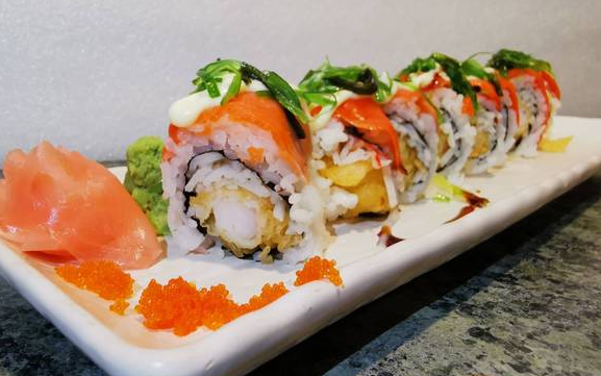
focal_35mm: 28
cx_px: 301
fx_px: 459
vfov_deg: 44.5
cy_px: 215
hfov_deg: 66.5
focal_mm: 2.35
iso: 400
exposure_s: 1/25
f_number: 2.2
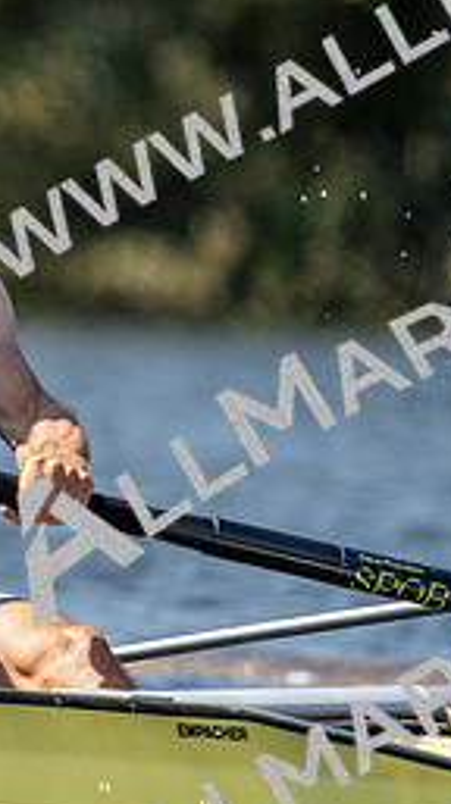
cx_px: -251
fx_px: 30300
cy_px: 330
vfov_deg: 1.5
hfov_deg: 0.9
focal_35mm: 1421
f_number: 6.3
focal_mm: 600
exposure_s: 1/2000
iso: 400
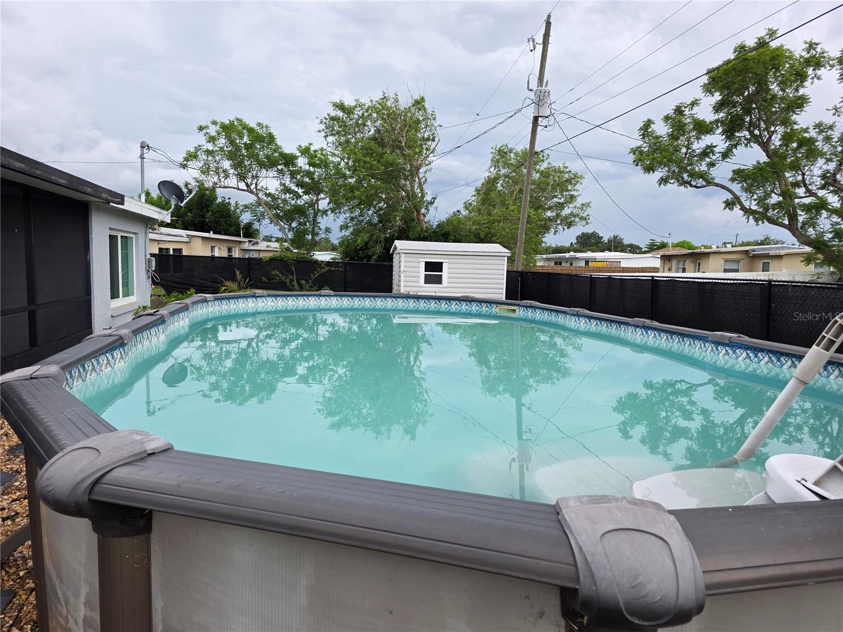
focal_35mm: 23
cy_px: 316
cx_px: 422
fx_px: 560
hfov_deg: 73.9
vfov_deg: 58.9
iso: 80
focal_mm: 6.3
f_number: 1.7
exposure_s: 1/1422
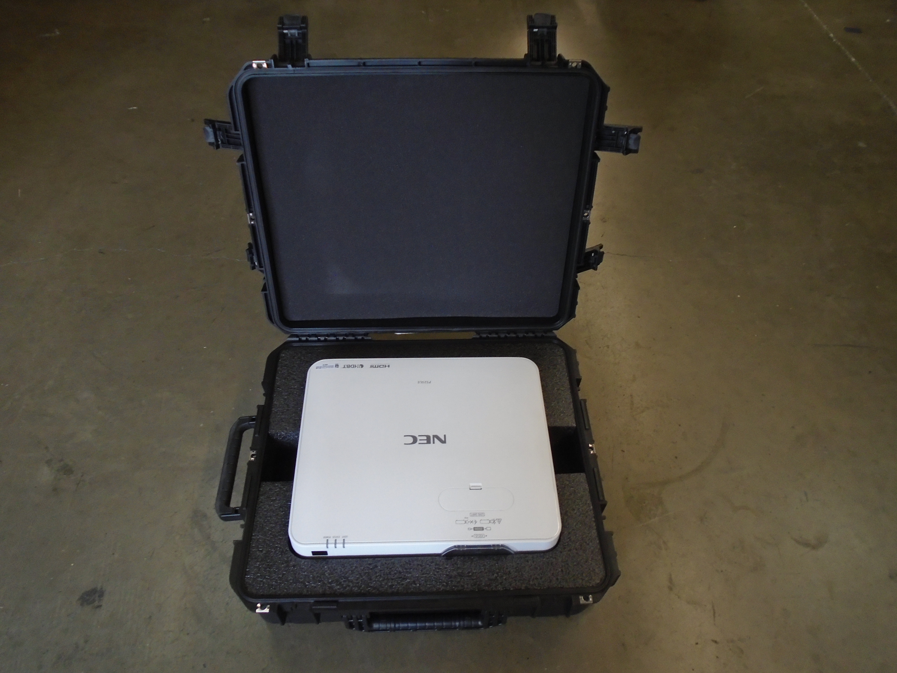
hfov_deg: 67.3
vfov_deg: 53.1
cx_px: 448
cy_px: 336
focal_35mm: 26
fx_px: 674
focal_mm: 4.6
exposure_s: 1/40
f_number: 3.2
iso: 200
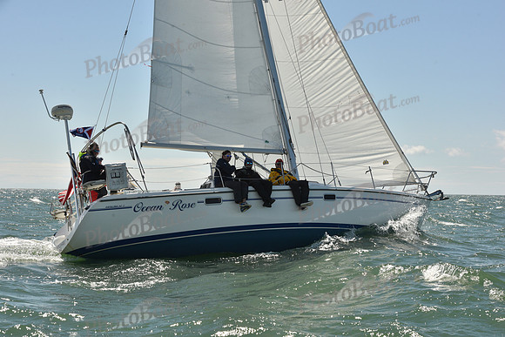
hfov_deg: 28.8
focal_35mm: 70
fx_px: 982
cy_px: 168
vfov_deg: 19.5
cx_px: 252
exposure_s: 1/800
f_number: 10
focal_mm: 70
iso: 320
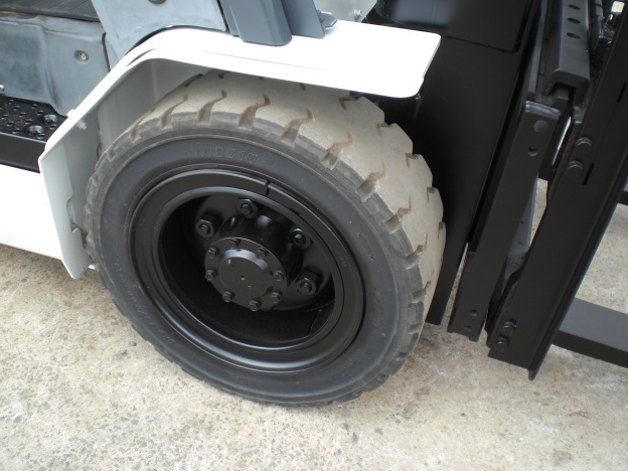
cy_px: 238
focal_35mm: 39
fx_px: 708
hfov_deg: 47.9
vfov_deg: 36.8
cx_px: 307
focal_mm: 6.3
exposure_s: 1/160
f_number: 3.1
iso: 64
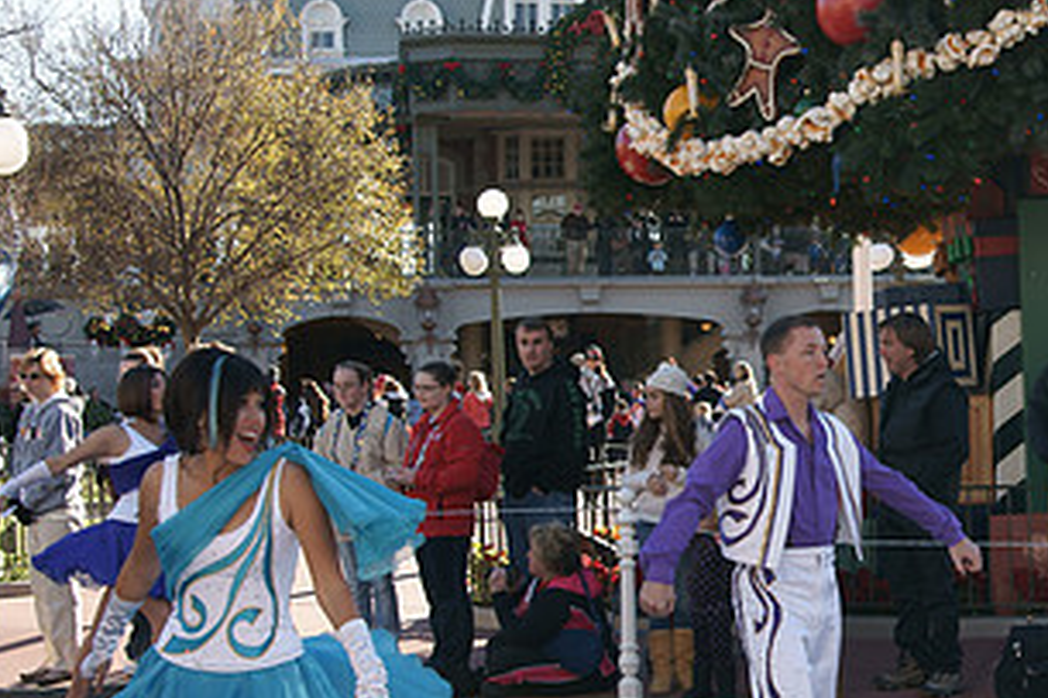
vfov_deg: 17.0
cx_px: 897
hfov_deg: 24.8
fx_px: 2328
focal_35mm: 80
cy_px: 414
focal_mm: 28
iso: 100
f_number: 5
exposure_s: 1/200
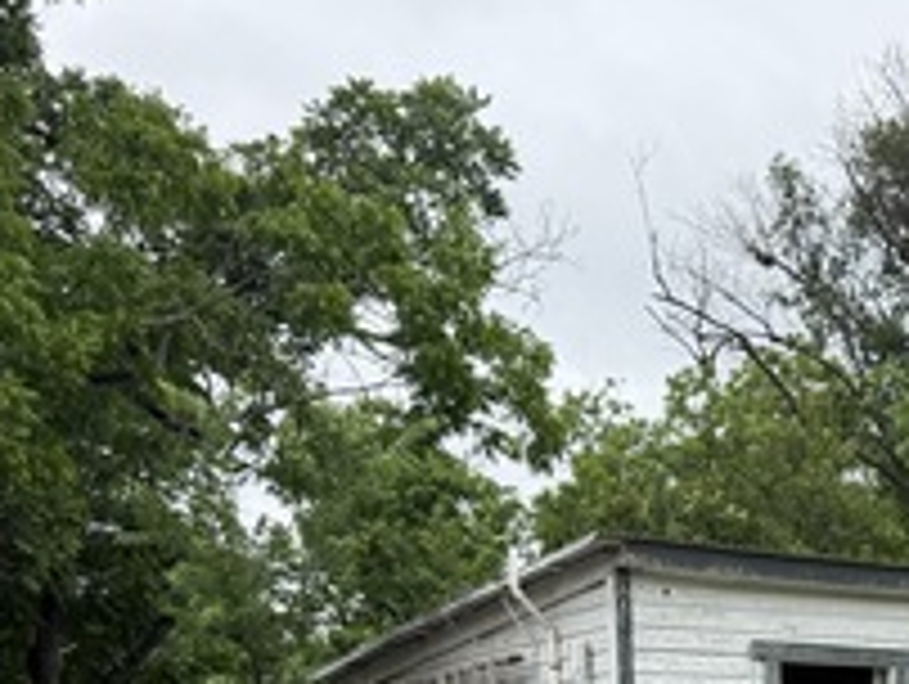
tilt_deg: -1.3
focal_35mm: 76
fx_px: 1998
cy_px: 914
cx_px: 1084
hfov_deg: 23.5
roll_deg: +1.5
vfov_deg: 18.0
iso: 80
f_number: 1.78
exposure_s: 1/1122
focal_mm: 6.76
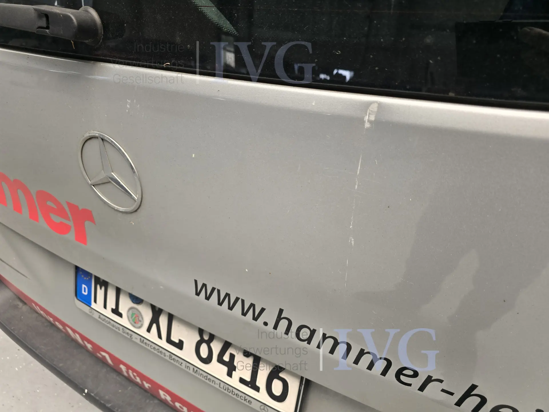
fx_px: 365
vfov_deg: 58.9
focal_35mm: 23
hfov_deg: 73.9
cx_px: 274
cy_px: 206
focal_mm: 6.3
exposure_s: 1/180
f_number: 1.7
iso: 80
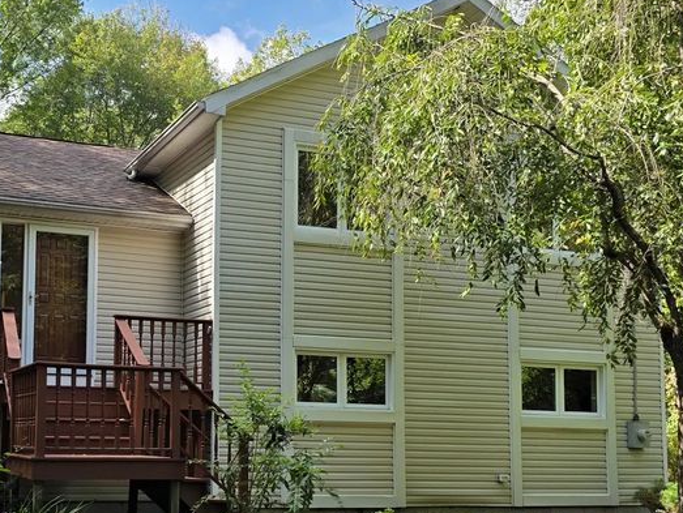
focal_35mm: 45
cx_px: 136
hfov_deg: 40.3
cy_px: 343
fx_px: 888
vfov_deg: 32.0
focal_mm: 6.3
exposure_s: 1/2790
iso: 80
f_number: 1.7
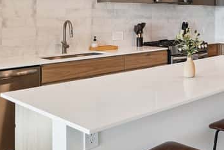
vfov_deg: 27.5
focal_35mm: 47
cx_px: 245
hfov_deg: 35.9
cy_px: 13
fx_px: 293
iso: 400
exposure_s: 1/15
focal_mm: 16
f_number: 8
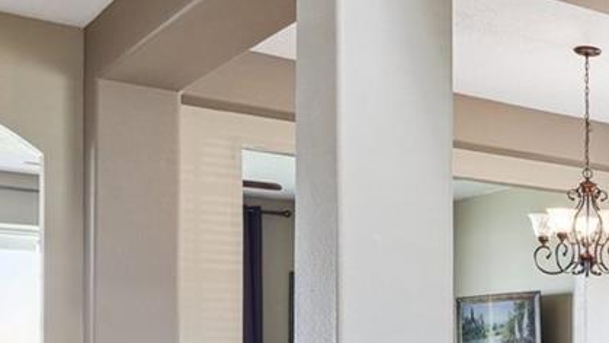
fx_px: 969
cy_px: 376
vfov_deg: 19.3
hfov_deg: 26.6
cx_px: 881
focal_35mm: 60
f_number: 8
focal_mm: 15
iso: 400
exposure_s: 1/6
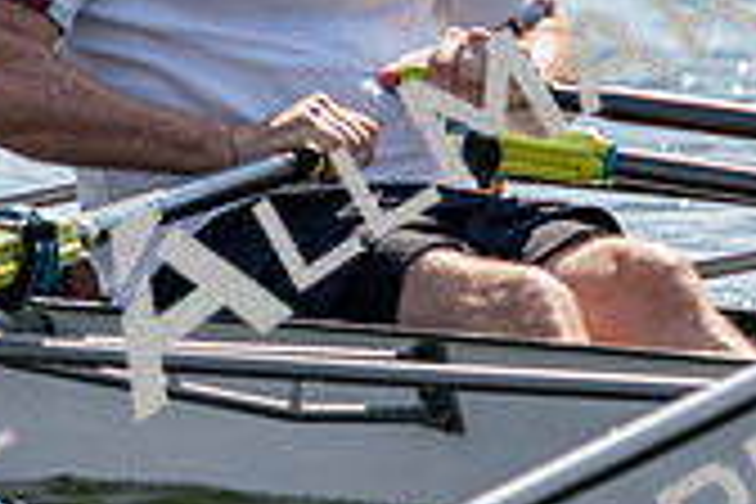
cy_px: -7
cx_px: -274
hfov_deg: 3.0
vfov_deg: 2.0
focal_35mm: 691
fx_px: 14510
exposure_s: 1/1600
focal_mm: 200
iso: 200
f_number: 5.6
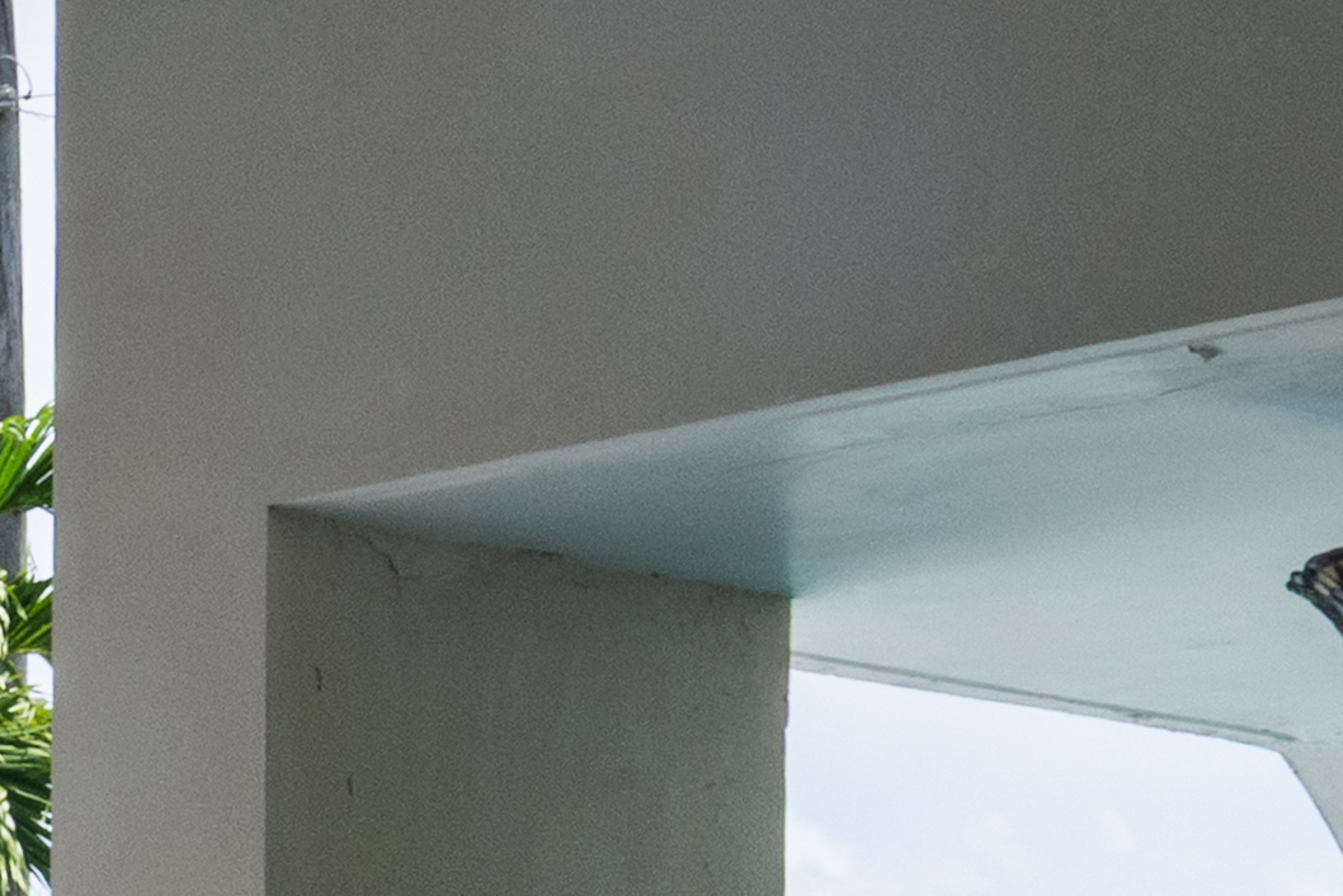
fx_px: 4584
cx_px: -1770
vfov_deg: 10.4
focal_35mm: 123
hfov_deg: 13.1
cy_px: 1730
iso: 500
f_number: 22
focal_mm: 21.5
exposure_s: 1/100
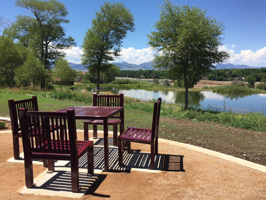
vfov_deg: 48.2
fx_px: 223
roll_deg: +0.7
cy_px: 100
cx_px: 133
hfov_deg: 61.7
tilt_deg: -6.4
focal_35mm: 29
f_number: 2.2
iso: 32
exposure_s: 1/1883
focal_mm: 4.15
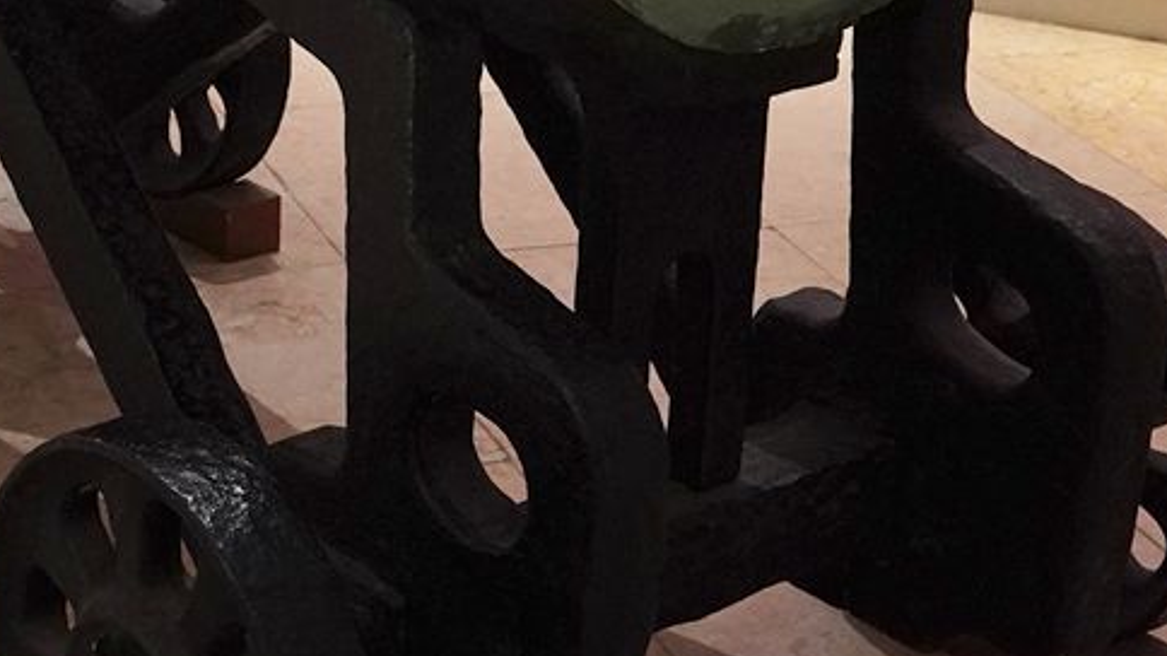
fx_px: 3217
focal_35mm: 104
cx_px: 181
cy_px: -207
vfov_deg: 11.3
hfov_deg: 20.3
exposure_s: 1/80
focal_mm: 24
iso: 3200
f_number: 5
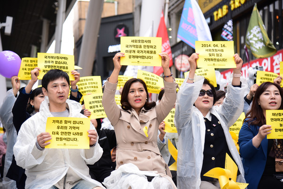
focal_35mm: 78
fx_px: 613
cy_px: 94
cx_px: 142
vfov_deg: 17.5
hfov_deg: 26.0
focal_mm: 78
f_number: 4
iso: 400
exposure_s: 1/200
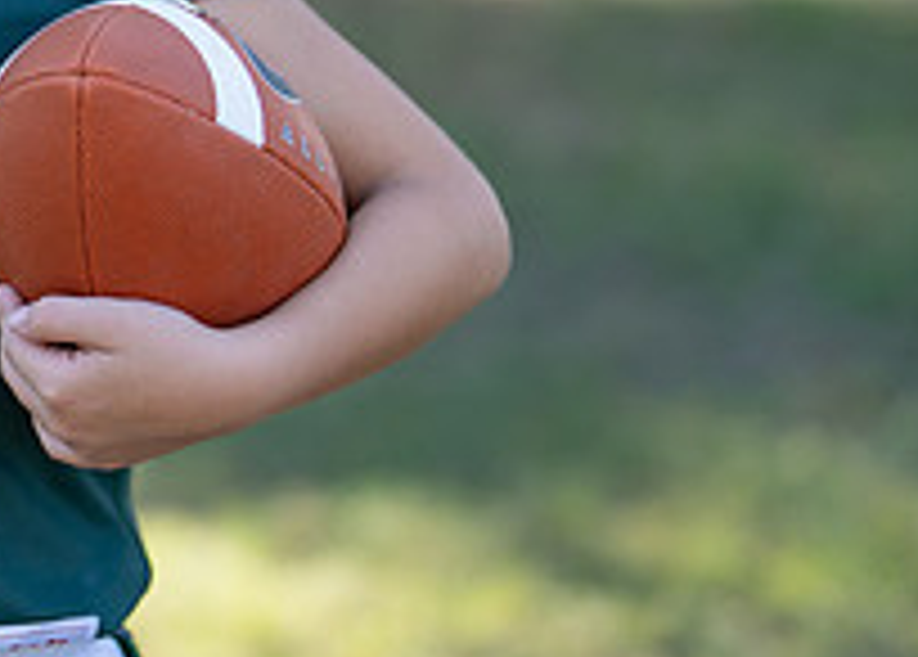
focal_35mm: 163
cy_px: 3
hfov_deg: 12.1
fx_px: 4253
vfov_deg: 8.8
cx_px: -126
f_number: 1.2
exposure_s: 1/1250
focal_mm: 50
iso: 100
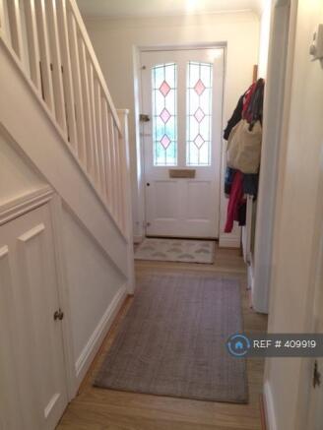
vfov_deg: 61.6
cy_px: 215
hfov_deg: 48.2
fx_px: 361
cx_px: 162
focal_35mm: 29
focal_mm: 4.15
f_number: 2.2
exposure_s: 1/33
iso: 125
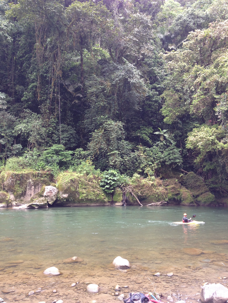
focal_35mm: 35
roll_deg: +1.1
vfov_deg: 52.6
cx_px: 114
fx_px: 307
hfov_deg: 40.7
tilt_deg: +3.7
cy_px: 152
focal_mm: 4.28
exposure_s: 1/162
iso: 50
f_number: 2.4
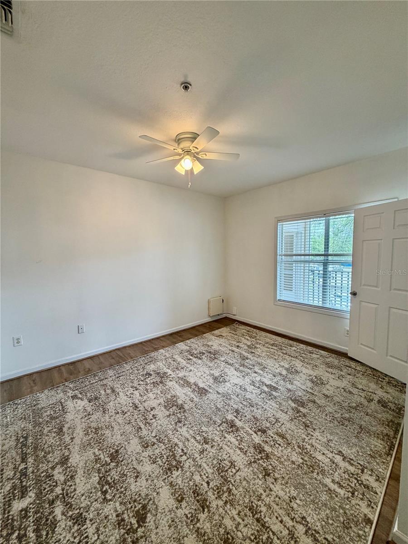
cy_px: 272
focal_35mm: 14
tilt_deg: -5.4
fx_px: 220
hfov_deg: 85.7
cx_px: 204
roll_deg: +1.3
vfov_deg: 102.1
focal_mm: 2.22
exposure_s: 1/120
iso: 200
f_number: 2.2
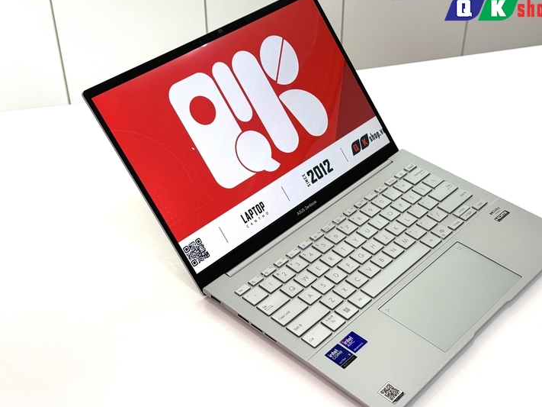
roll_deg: +0.2
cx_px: 299
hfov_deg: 35.5
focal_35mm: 54
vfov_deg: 27.0
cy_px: 210
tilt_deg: -38.6
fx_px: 845
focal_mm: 6.76
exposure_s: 1/139
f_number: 1.78
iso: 50
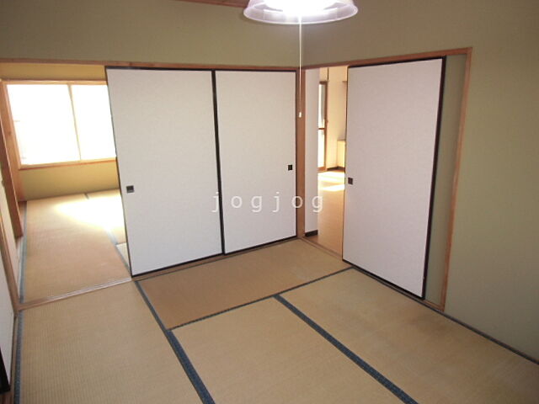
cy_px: 202
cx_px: 270
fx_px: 374
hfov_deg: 71.6
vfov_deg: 56.8
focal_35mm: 24
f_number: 3
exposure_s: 1/60
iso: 200
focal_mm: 4.24
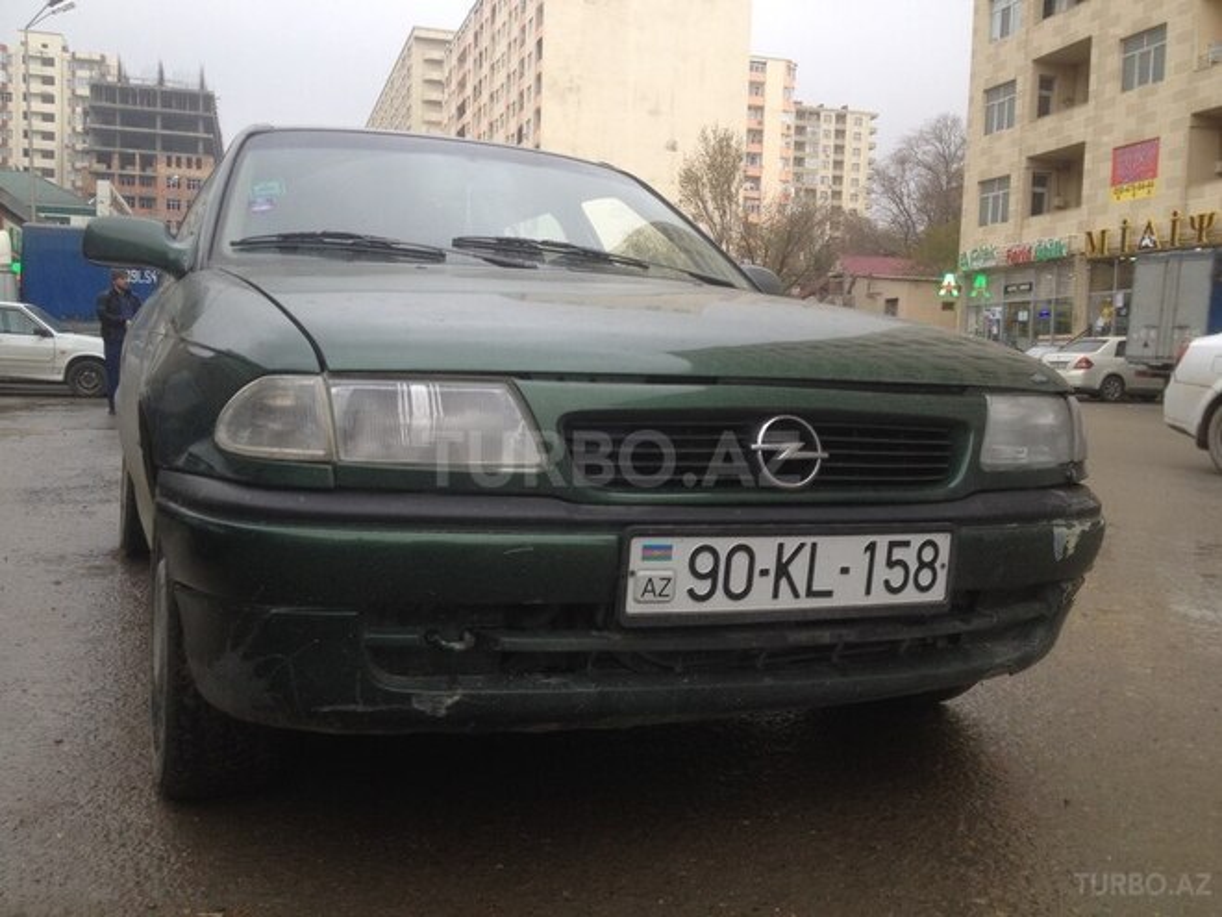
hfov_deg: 52.6
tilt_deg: -2.0
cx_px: 611
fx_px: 1236
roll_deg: -0.4
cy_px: 458
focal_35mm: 35
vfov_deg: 40.7
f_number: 2.4
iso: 50
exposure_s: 1/120
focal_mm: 4.28
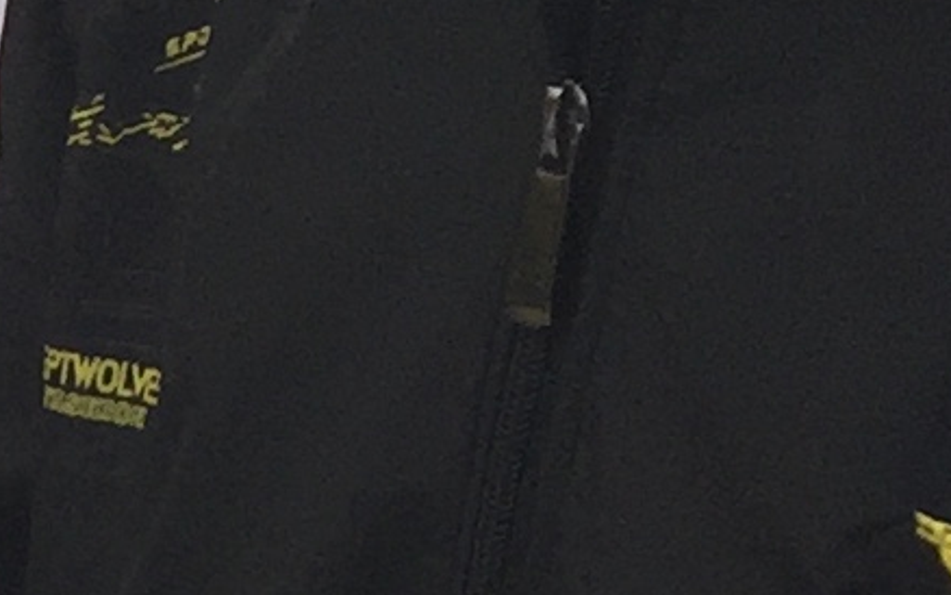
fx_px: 5937
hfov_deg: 8.3
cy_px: 1010
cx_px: -1383
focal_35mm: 229
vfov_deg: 5.7
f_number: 2.2
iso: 32
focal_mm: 4.15
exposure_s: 1/297
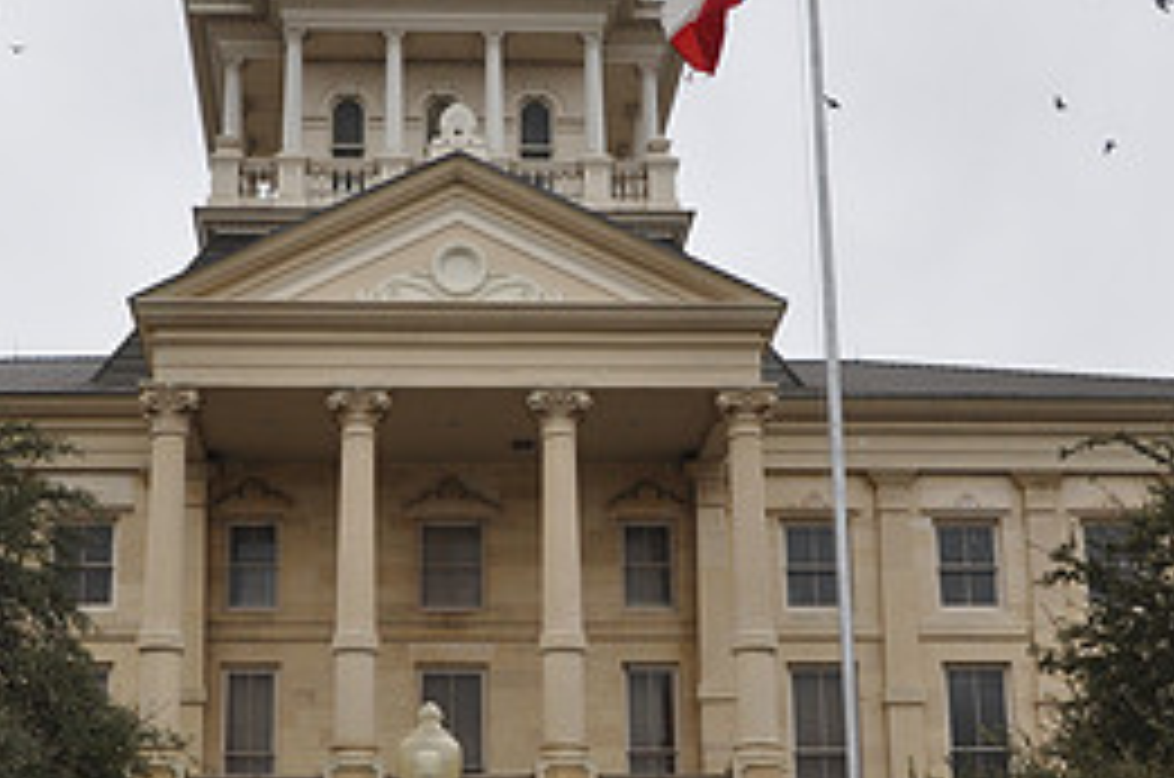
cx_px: 508
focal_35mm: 70
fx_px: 2282
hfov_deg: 28.8
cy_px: 429
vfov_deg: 19.3
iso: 320
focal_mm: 21
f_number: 3.8
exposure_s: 1/200
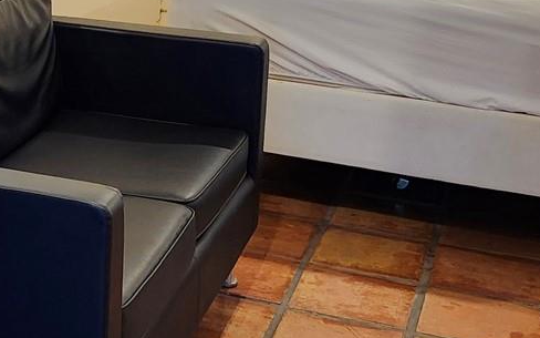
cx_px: -10
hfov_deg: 24.6
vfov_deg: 16.1
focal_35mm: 80
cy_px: 39
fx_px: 1177
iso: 640
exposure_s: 1/120
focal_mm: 5.54
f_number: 1.8
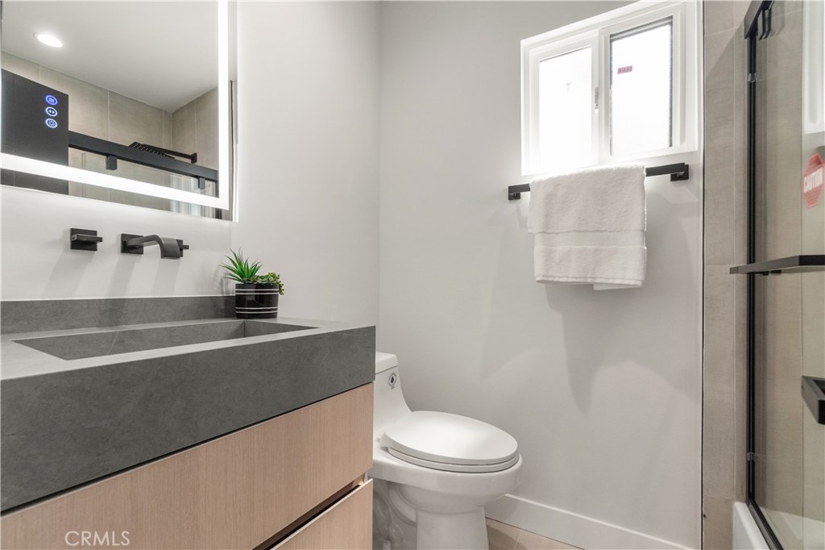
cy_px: 275
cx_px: 412
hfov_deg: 100.4
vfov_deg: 77.3
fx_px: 344
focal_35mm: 15
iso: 320
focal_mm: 10
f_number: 7.1
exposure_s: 1/25
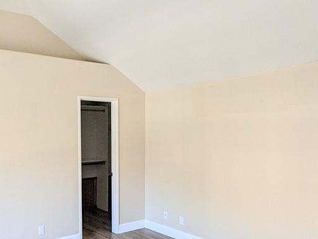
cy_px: 149
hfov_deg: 55.5
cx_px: 104
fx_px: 294
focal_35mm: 32
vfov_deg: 43.8
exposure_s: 1/90.1
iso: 171
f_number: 2.2
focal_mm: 2.22
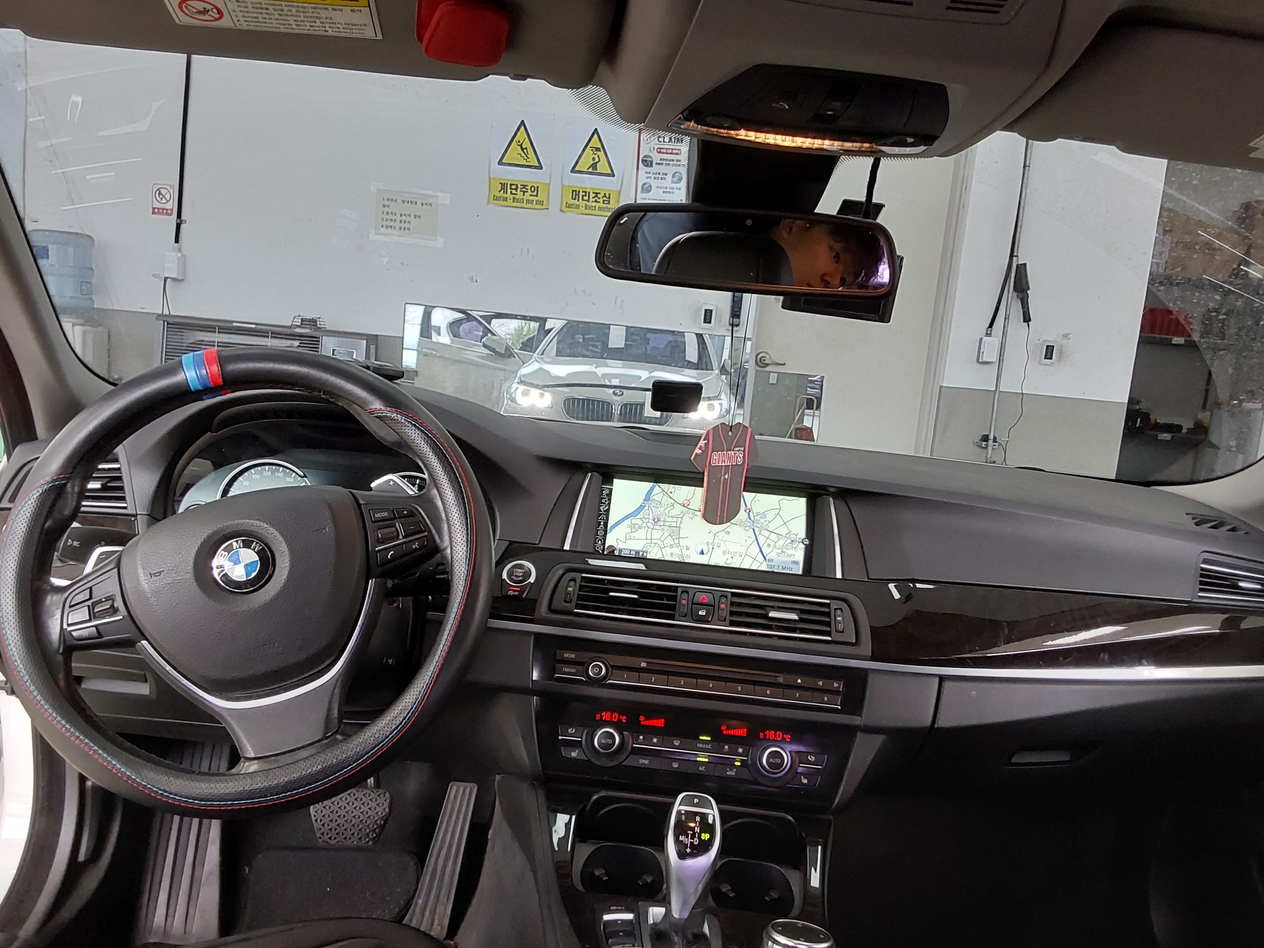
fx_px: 1059
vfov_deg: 48.2
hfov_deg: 61.6
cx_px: 645
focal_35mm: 29
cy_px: 485
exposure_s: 1/60
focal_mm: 2.91
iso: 100
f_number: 1.9
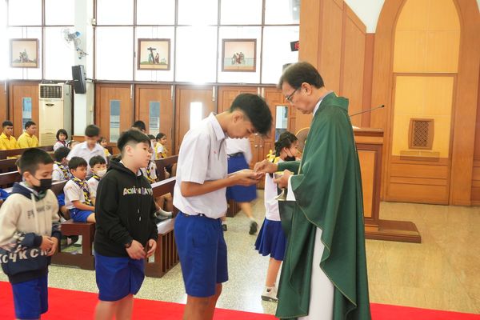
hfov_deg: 51.3
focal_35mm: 38
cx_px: 240
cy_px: 160
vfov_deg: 35.5
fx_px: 500
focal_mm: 25
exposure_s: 1/20
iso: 1000
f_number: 6.3
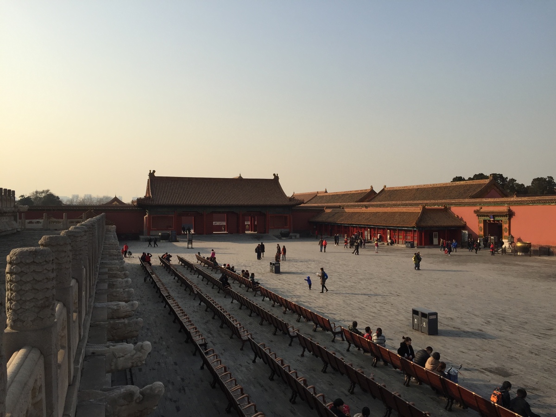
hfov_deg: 61.7
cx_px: 278
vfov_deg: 48.2
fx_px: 466
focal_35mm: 29
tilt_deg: +1.0
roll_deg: -0.2
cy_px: 208
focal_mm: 4.15
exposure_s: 1/1799
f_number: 2.2
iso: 32
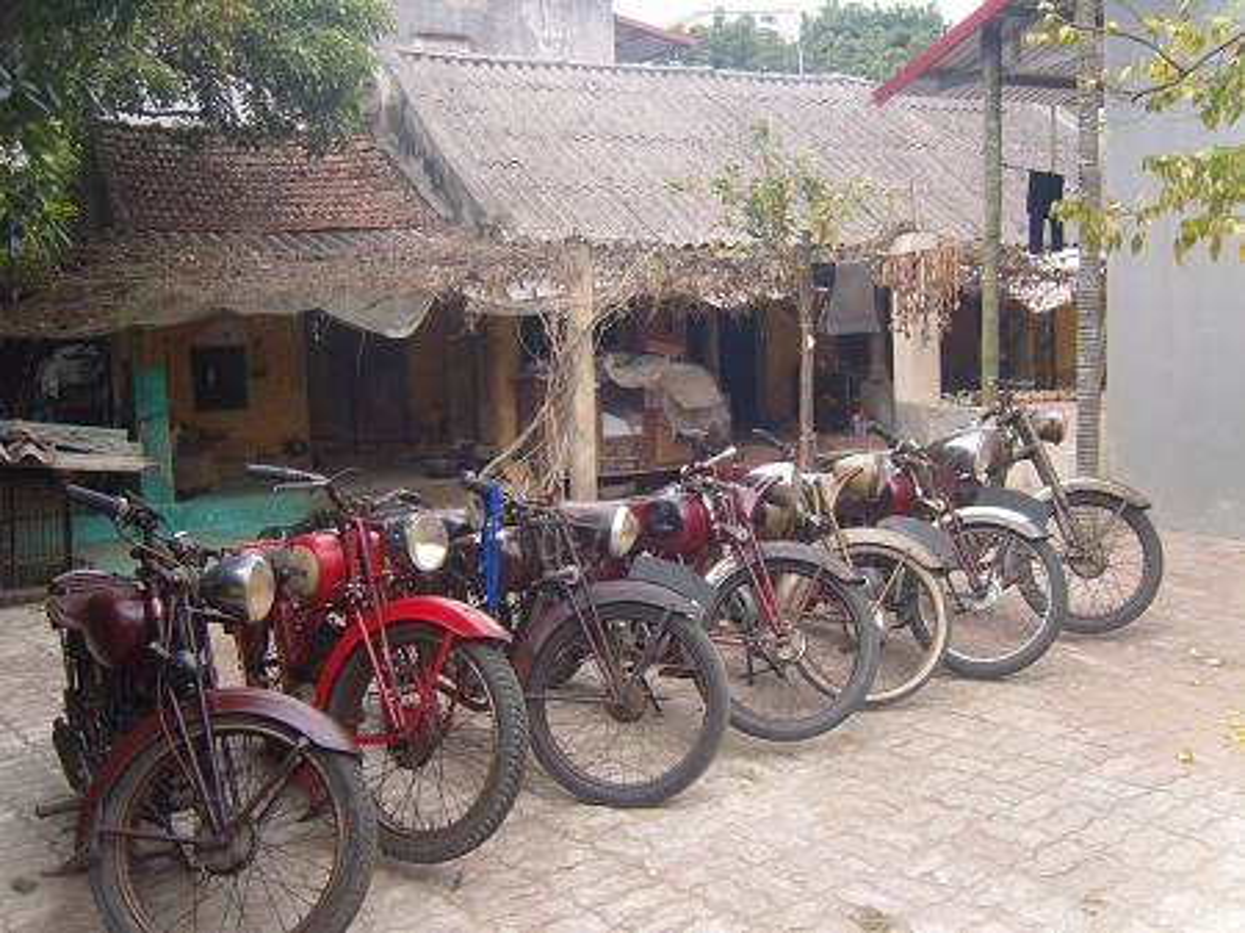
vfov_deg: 40.7
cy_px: 466
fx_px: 1258
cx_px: 622
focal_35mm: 35
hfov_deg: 52.7
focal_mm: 7.4
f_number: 2.8
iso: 80
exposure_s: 1/250
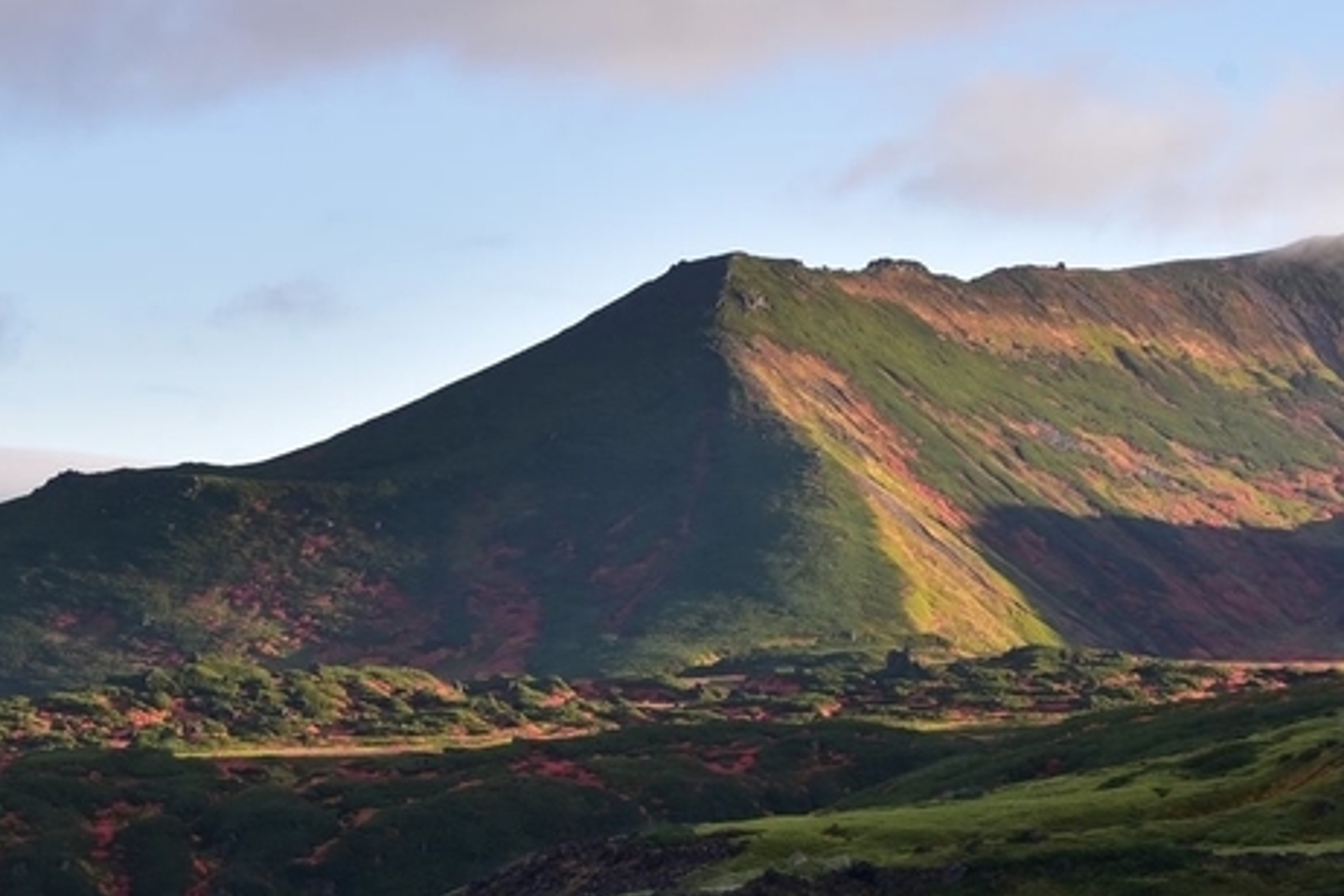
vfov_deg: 10.5
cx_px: 500
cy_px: 543
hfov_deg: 15.7
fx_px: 4853
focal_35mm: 130
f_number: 11
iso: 500
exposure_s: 1/320
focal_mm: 50
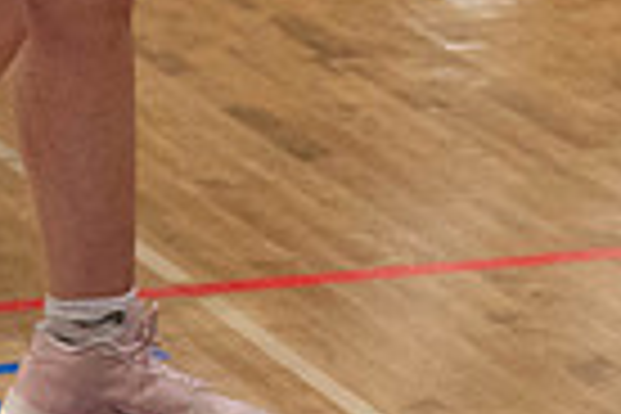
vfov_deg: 3.2
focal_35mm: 430
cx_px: 1375
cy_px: -640
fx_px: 7417
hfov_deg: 4.7
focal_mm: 70
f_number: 2.8
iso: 4000
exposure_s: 1/1000
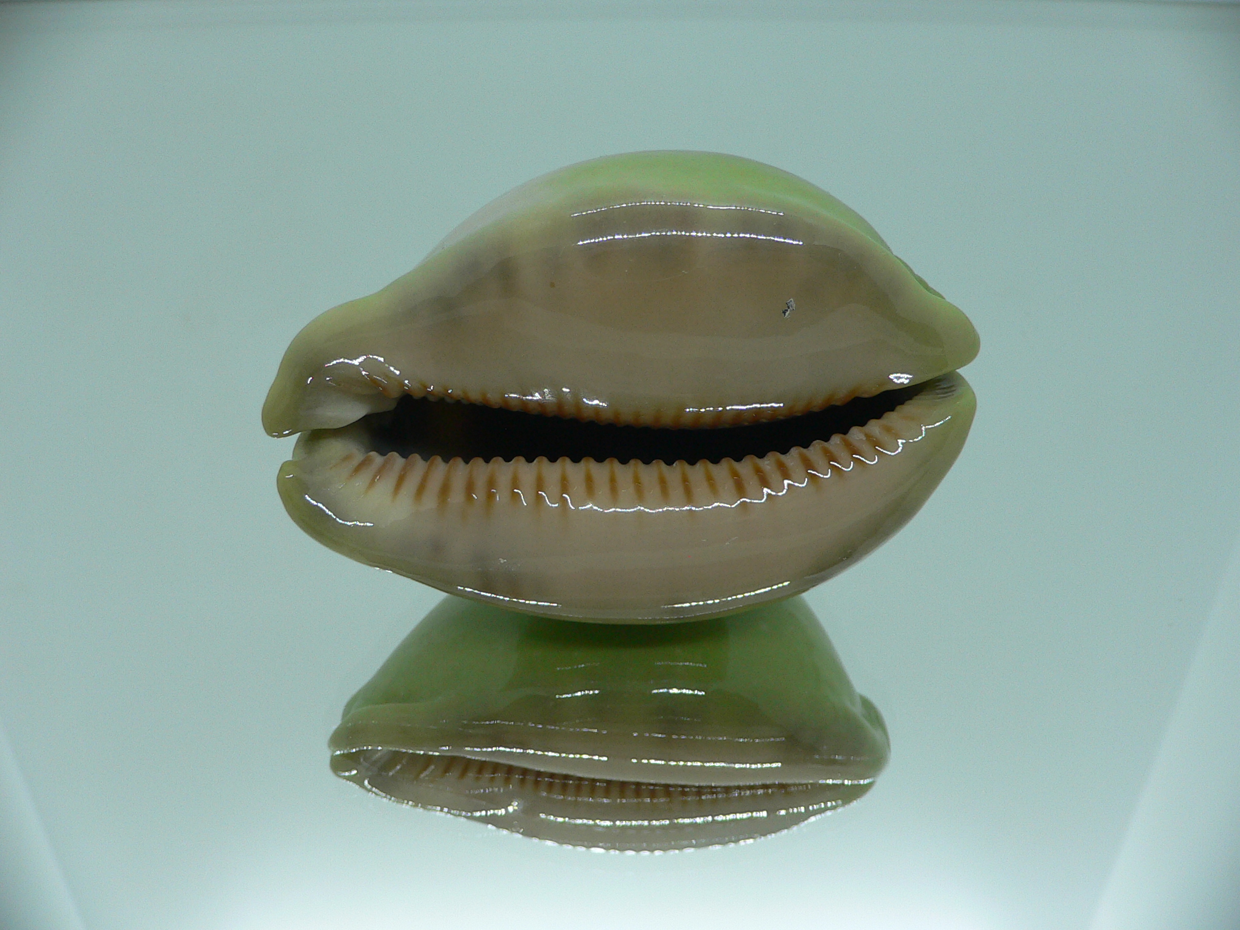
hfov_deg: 52.6
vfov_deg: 40.7
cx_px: 620
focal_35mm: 35
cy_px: 465
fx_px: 1254
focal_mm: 4.6
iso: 100
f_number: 2.8
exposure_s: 1/60
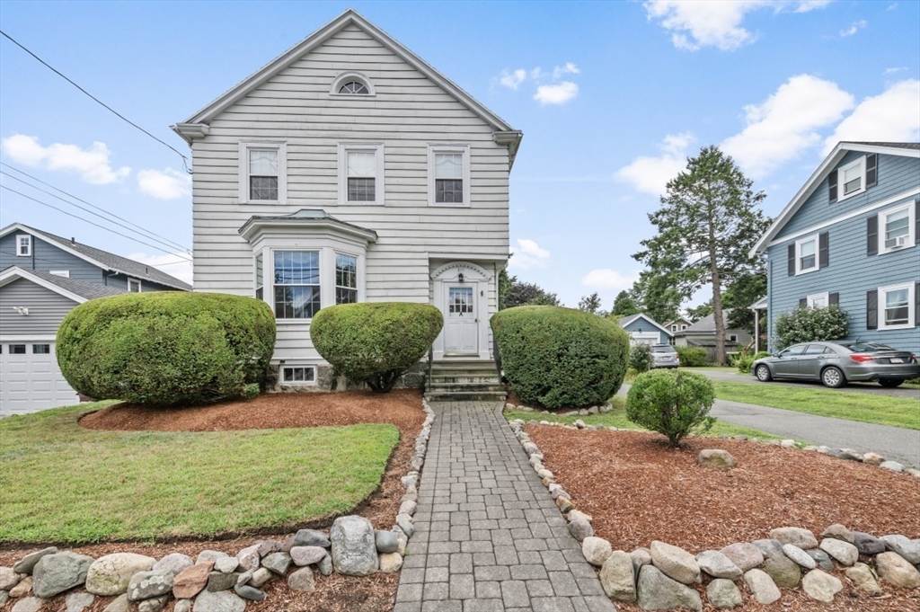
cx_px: 460
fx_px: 383
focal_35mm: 15
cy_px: 306
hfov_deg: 100.4
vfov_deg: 77.2
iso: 100
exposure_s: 1/160
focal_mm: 15
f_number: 8
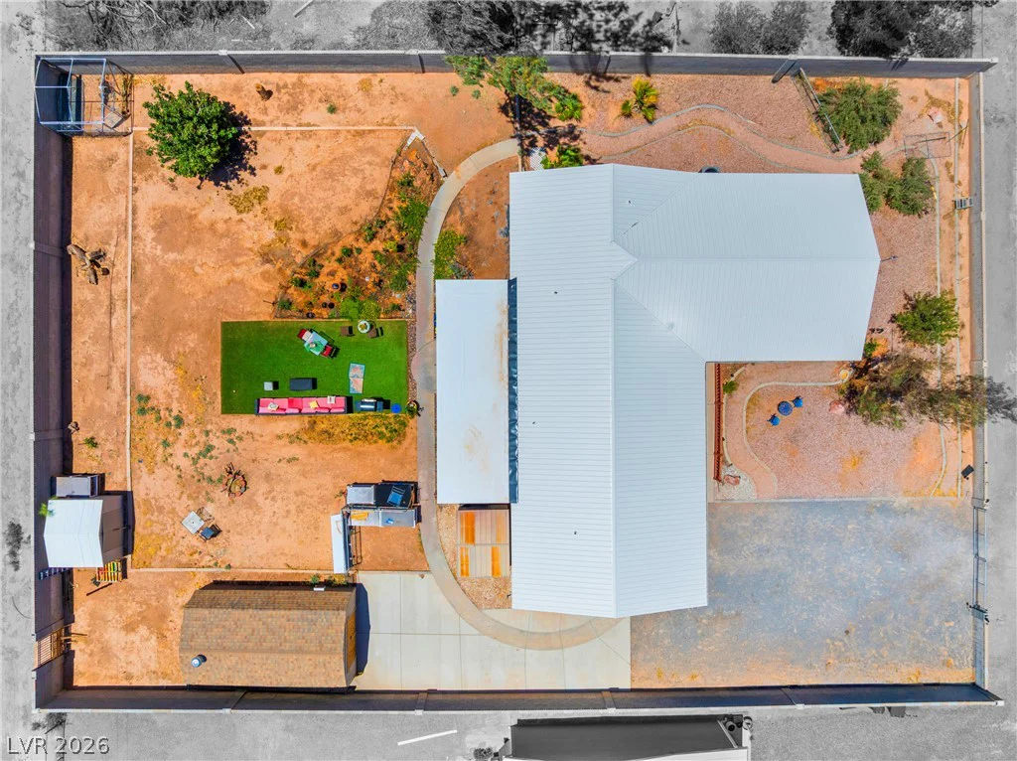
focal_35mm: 24
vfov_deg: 56.7
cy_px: 380
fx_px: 704
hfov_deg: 71.6
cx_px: 508
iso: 120
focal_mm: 12.29
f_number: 2.8
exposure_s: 1/500
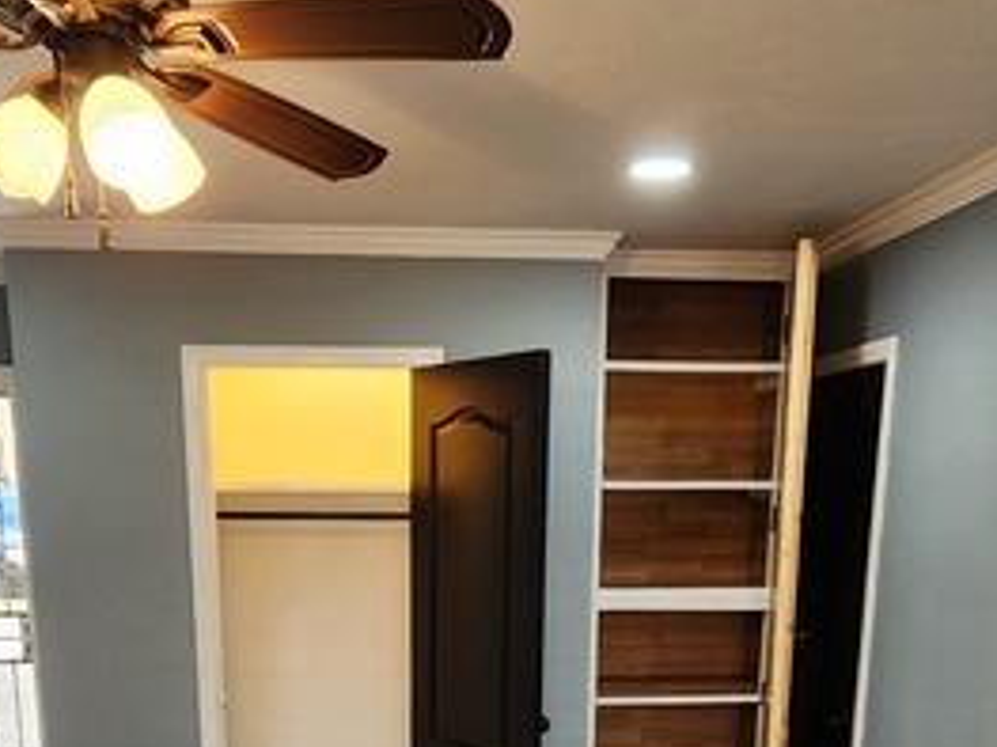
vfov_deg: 38.9
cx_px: 480
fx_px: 950
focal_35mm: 33
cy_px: 717
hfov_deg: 55.4
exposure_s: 1/60
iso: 160
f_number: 2.2
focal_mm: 2.2
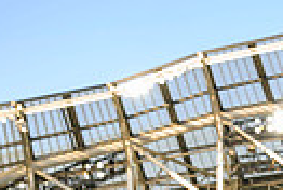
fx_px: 835
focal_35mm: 106
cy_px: 401
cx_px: 564
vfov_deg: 11.5
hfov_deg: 15.4
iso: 320
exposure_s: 1/200
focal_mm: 24
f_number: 5.6
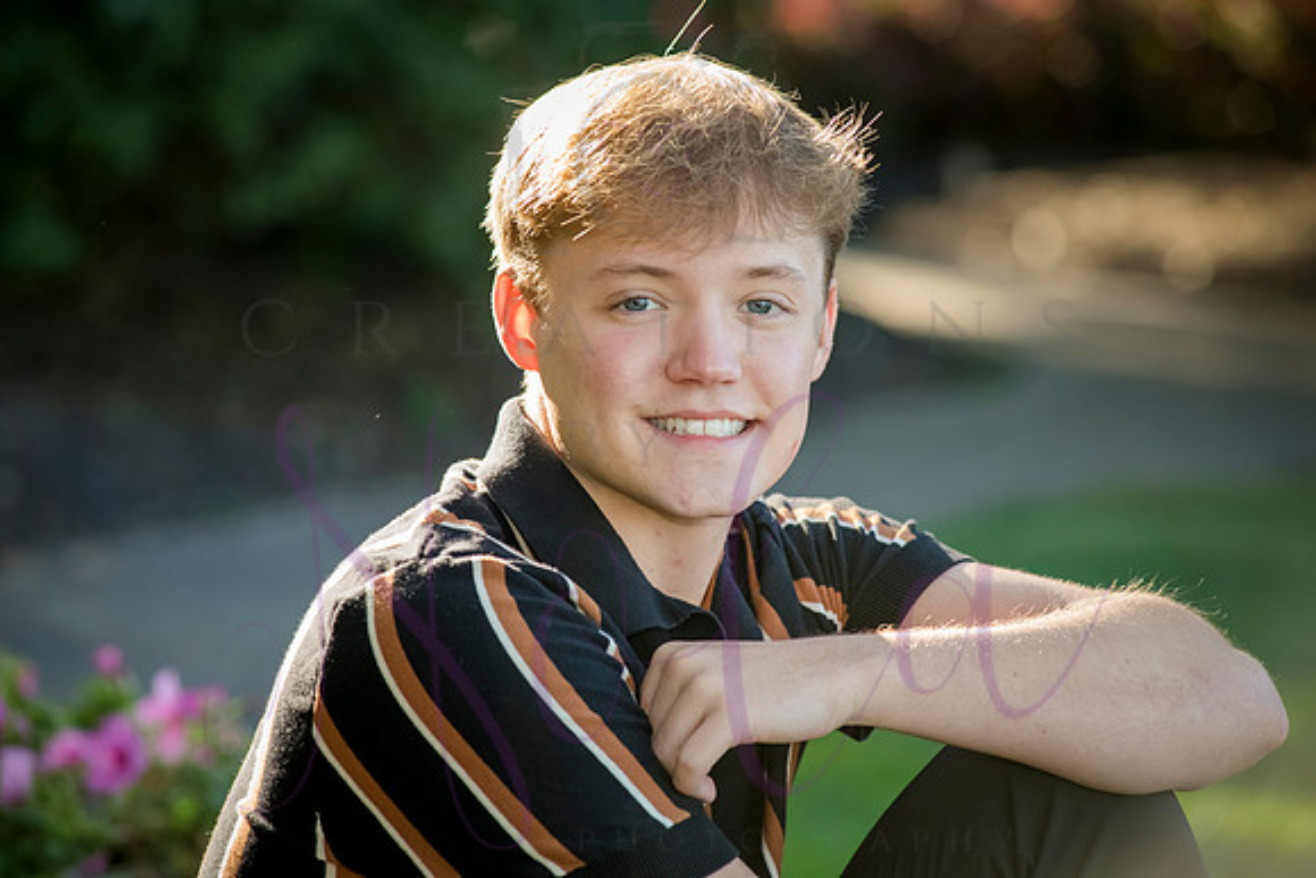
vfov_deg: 8.1
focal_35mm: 170
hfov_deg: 12.1
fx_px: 6216
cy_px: 439
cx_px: 658
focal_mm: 170
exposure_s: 1/400
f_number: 6.3
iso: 800
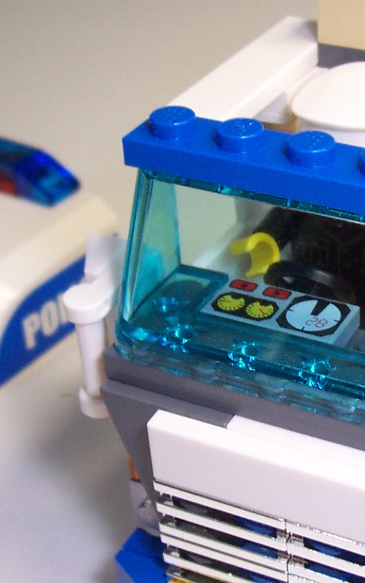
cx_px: 307
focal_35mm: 76
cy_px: 297
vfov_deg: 27.1
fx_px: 1209
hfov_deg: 17.0
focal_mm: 5.6
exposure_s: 1/60
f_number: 2.8
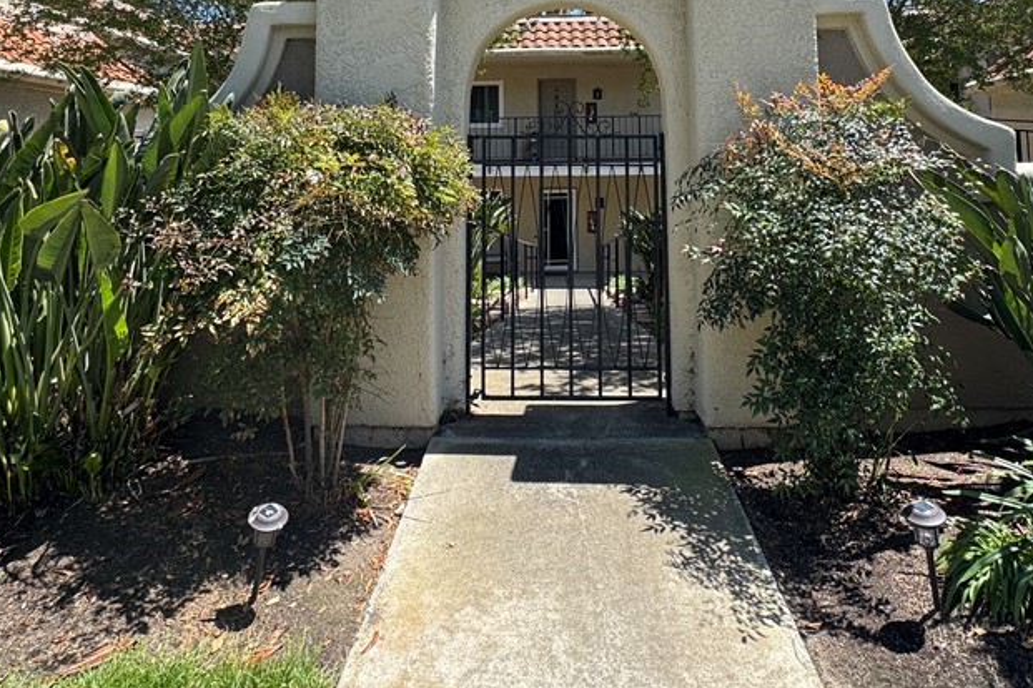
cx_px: 539
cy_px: 105
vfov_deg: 48.9
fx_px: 689
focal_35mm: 24
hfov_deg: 73.7
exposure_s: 1/600
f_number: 2.2
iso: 40
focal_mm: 2.22
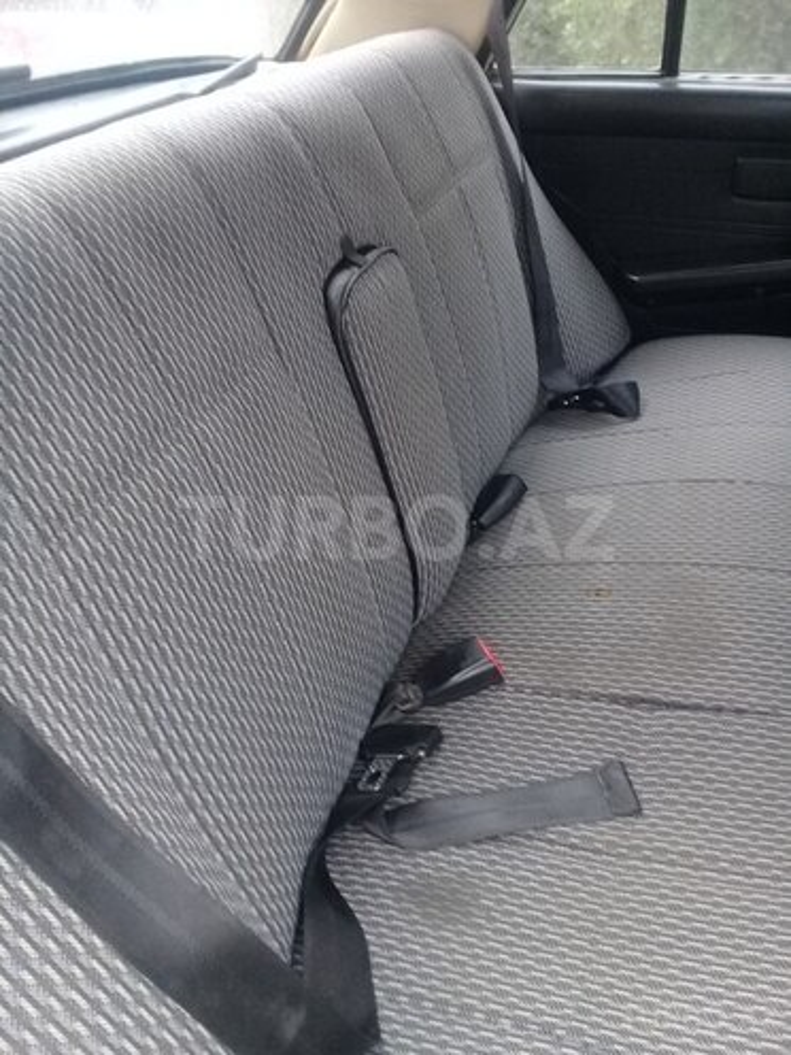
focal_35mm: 31
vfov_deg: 58.4
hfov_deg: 45.4
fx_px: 944
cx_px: 396
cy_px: 528
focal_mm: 3.3
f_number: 2.2
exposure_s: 1/33
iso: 160
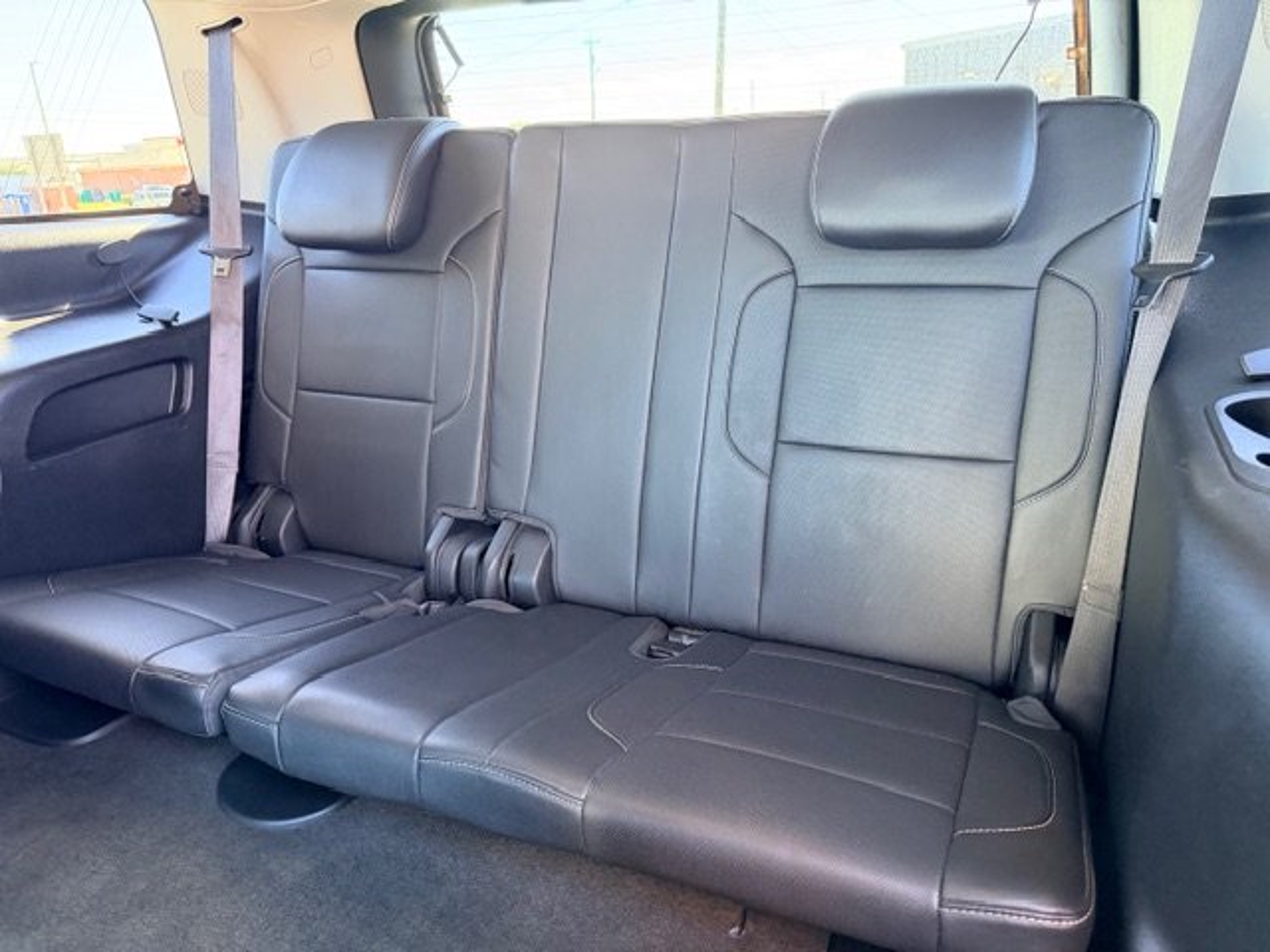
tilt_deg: -18.3
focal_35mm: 24
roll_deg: +2.3
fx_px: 881
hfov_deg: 71.6
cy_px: 476
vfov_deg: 56.8
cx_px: 635
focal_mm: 6.76
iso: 640
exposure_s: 1/60
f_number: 1.78
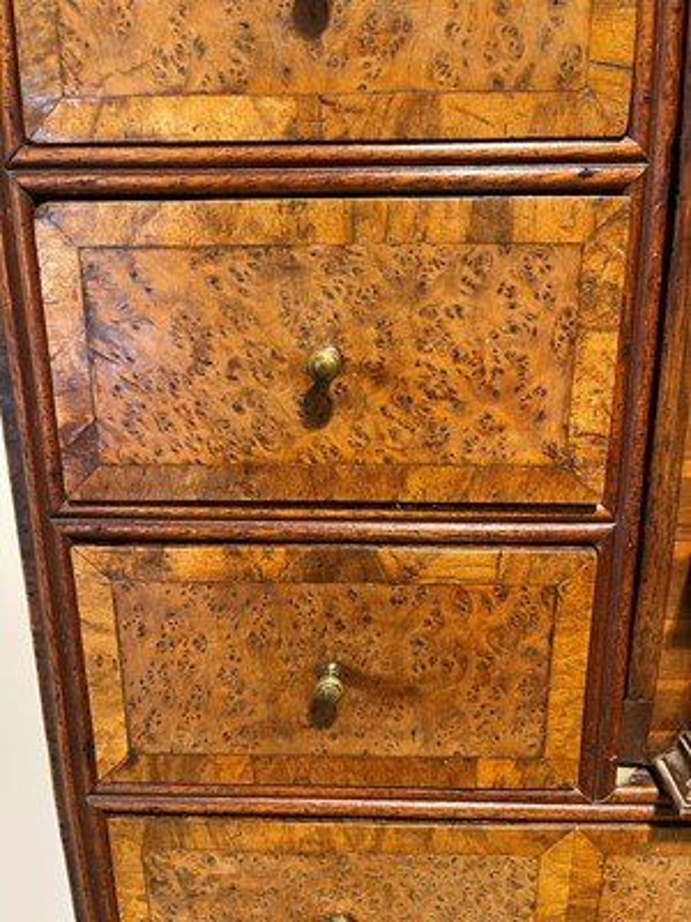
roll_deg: +1.3
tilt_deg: -13.6
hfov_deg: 53.1
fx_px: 692
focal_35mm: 26
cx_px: 346
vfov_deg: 67.3
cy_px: 461
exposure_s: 1/50
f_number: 1.6
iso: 100
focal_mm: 5.1
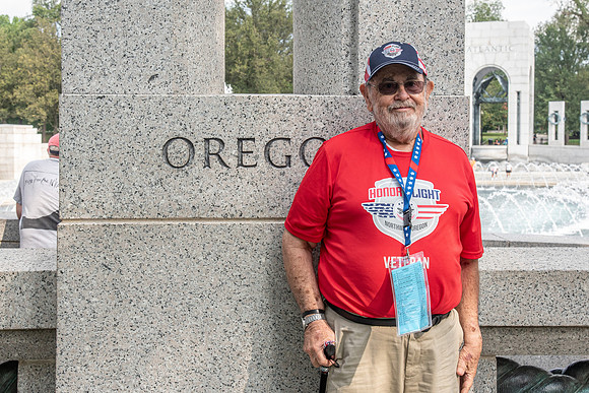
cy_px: 157
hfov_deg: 29.3
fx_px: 1127
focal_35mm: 69
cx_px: 275
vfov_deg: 19.8
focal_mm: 52
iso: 320
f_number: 10
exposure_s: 1/160
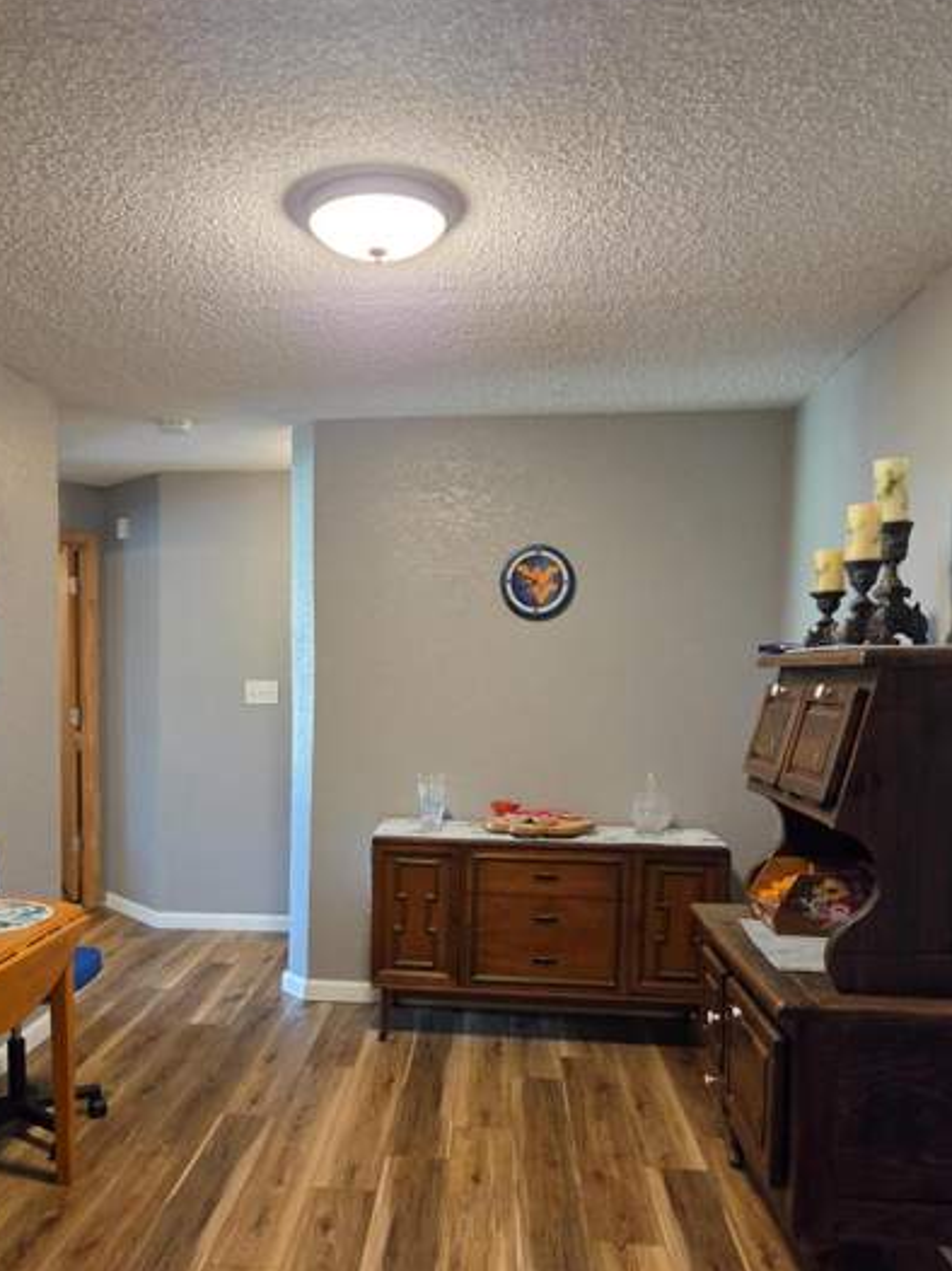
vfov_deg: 63.1
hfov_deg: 49.5
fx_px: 1028
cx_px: 394
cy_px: 735
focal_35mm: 28
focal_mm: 5.4
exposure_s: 1/120
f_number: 1.8
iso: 800
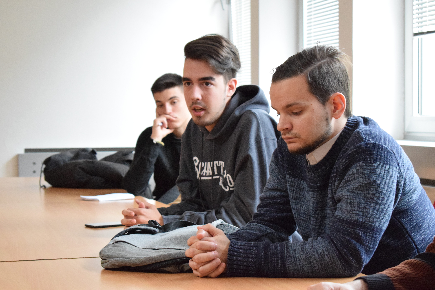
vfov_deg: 16.6
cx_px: 218
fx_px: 997
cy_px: 145
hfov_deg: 24.6
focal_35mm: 82
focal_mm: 55
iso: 5000
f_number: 5.6
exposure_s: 1/160
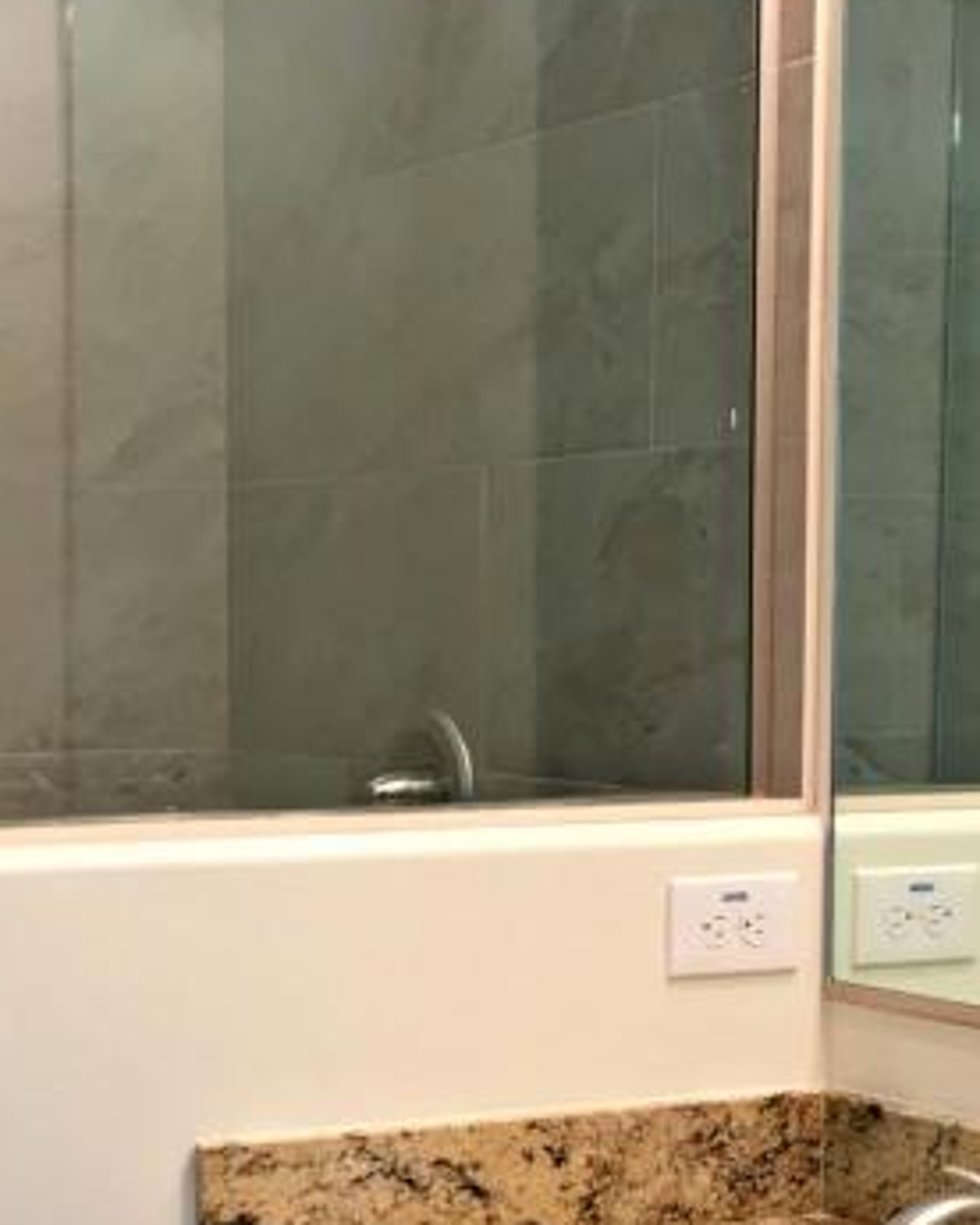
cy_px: 863
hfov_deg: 18.1
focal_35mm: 84
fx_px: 3045
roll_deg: +1.5
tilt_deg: -4.1
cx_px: 195
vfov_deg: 22.6
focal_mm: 4.15
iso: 50
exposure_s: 1/30
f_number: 2.2
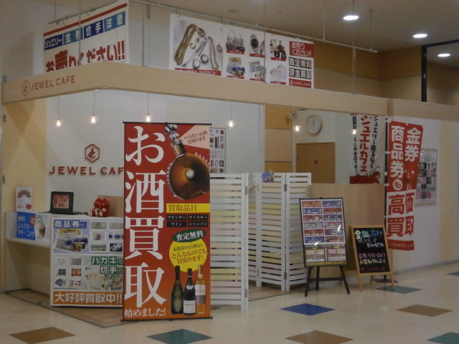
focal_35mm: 47
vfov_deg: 30.9
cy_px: 172
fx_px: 623
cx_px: 230
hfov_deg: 40.4
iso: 640
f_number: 3.4
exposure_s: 1/250
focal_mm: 8.3
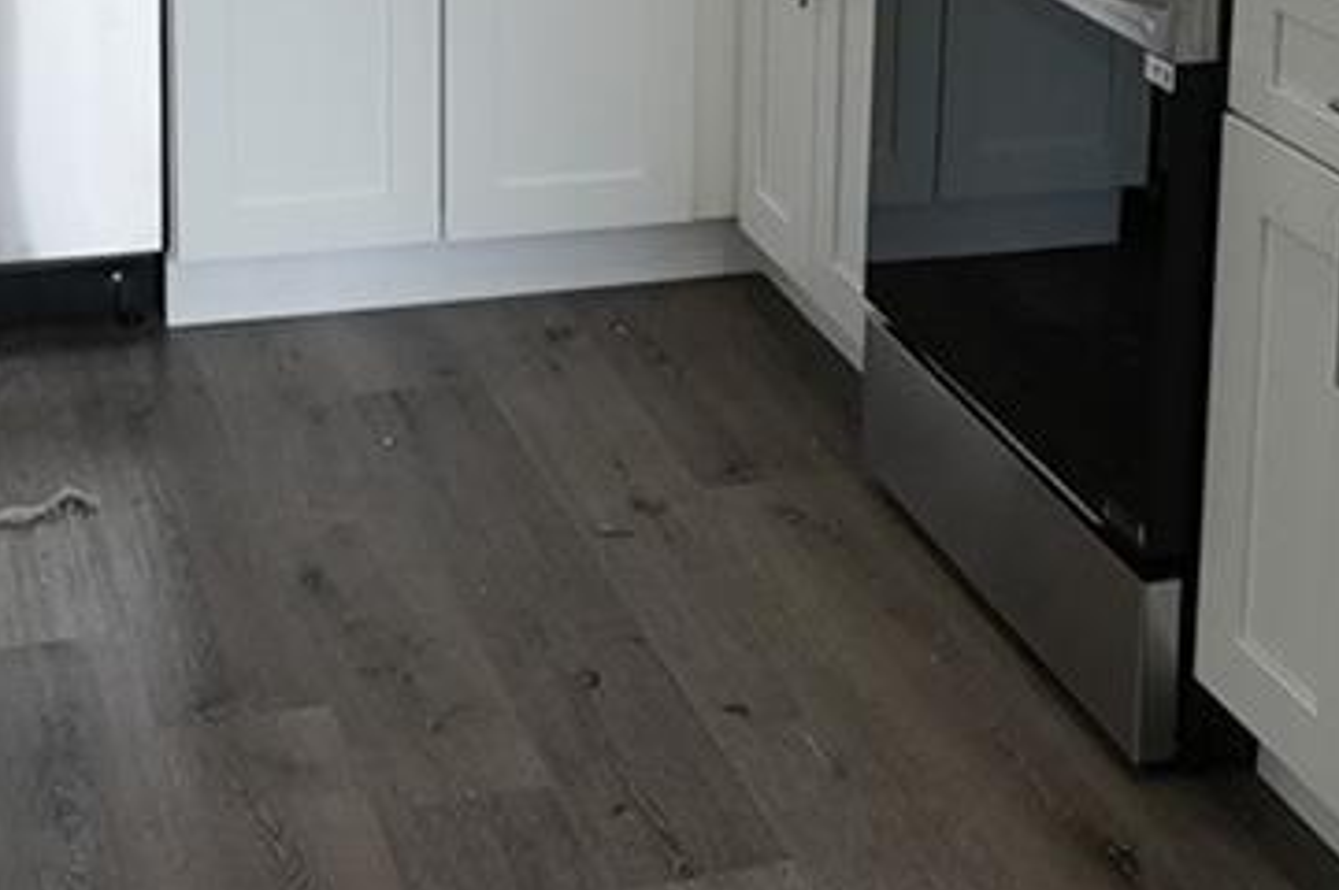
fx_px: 2638
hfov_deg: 28.5
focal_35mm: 71
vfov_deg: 18.1
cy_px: -202
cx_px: 694
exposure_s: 1/160
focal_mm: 11
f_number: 4
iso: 400
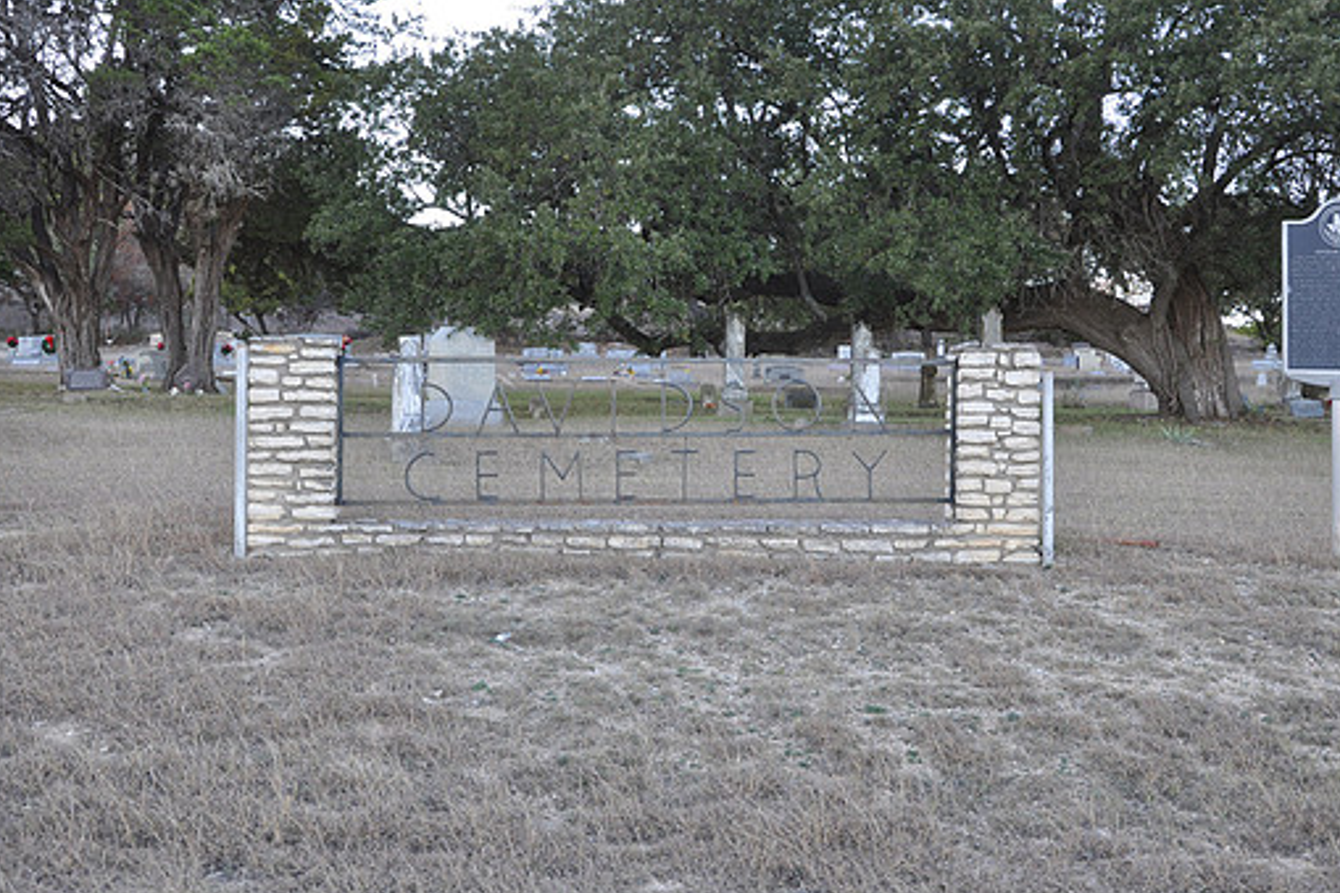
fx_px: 1526
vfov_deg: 32.6
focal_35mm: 41
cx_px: 706
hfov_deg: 47.4
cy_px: 423
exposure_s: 1/40
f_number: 6.3
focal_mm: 24
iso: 200
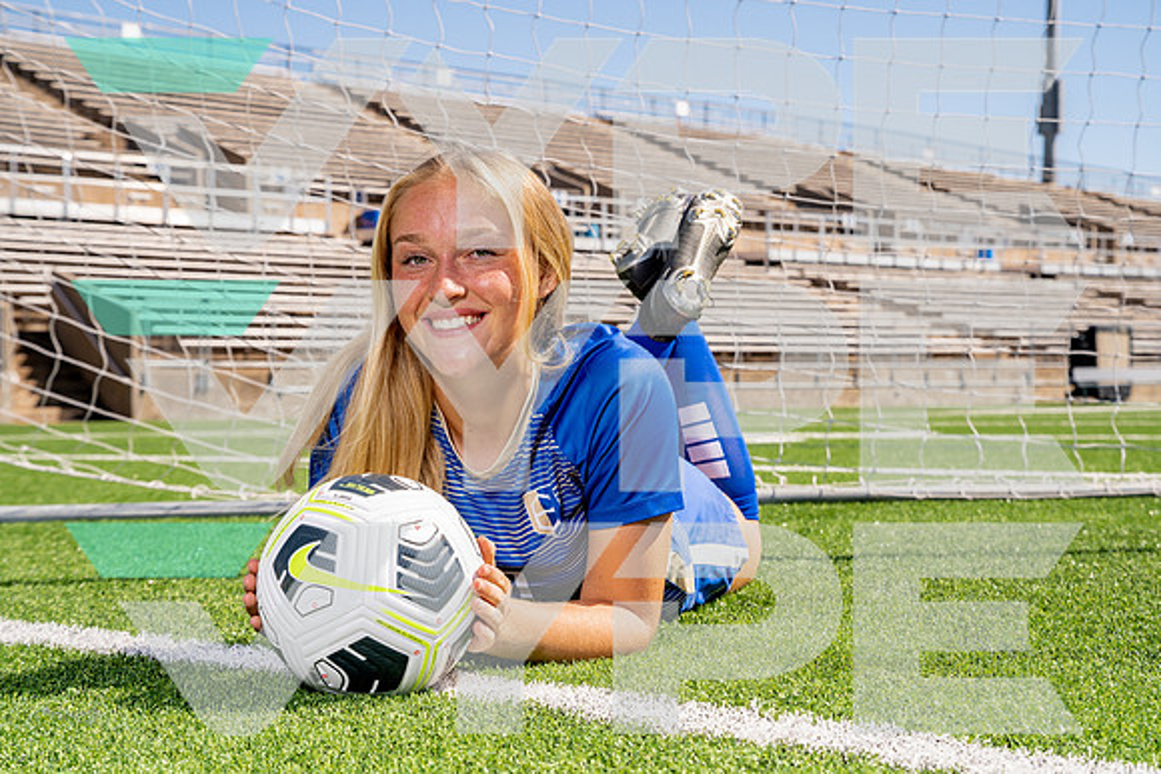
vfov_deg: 20.6
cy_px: 387
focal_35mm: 66
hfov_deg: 30.5
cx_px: 580
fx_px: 2129
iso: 100
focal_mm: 66
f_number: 8
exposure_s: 1/250
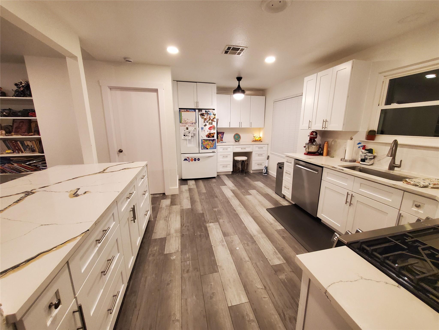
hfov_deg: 106.2
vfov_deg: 89.9
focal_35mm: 13
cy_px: 165
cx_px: 220
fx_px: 165
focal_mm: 1.8
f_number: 2.2
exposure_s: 1/60
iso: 500
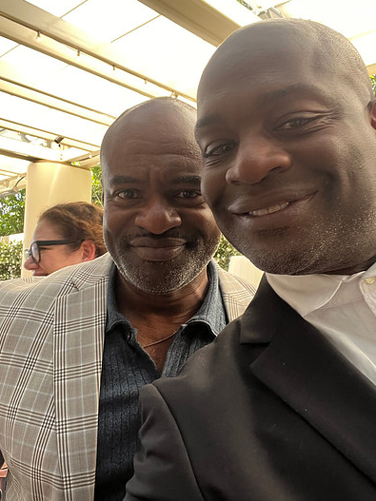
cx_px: 187
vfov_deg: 55.3
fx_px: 478
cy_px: 236
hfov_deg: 42.9
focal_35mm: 33
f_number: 2.2
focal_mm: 2.71
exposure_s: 1/60
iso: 160
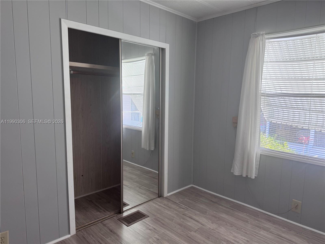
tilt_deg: -7.0
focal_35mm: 24
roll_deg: -0.9
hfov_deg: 71.6
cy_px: 122
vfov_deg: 56.8
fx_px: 225
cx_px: 162
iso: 100
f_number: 1.78
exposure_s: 1/60
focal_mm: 6.76
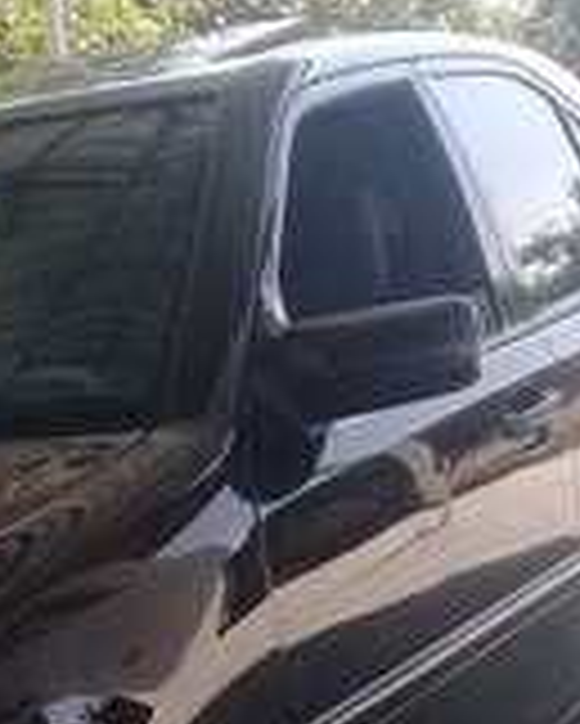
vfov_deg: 19.3
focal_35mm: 93
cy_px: 881
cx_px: -85
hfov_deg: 16.0
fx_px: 1994
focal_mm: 3.3
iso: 64
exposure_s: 1/352
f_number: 2.2
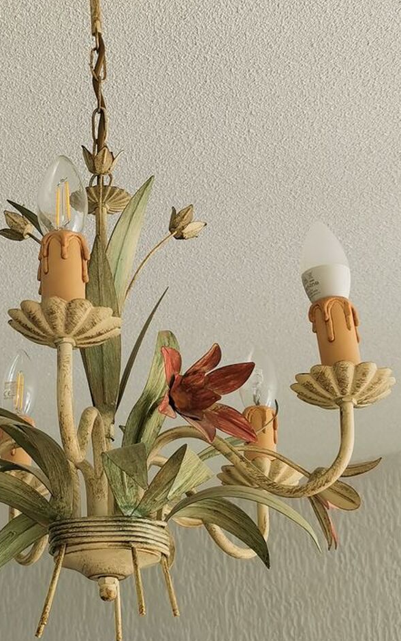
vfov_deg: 29.7
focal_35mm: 69
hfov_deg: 18.8
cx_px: 117
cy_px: 243
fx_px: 1206
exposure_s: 1/117
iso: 50
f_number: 1.8
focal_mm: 5.58
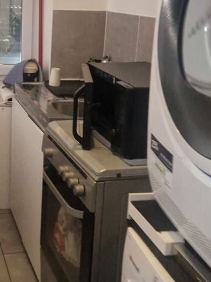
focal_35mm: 55
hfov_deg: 25.9
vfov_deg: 34.6
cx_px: 33
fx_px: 447
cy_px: 93
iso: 640
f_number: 1.8
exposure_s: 1/100
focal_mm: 5.4
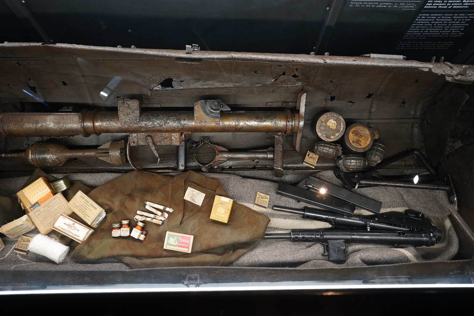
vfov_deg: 53.1
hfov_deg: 73.7
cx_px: 237
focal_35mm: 24
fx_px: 316
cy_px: 158
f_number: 4.5
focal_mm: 24
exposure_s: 1/80
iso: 3200
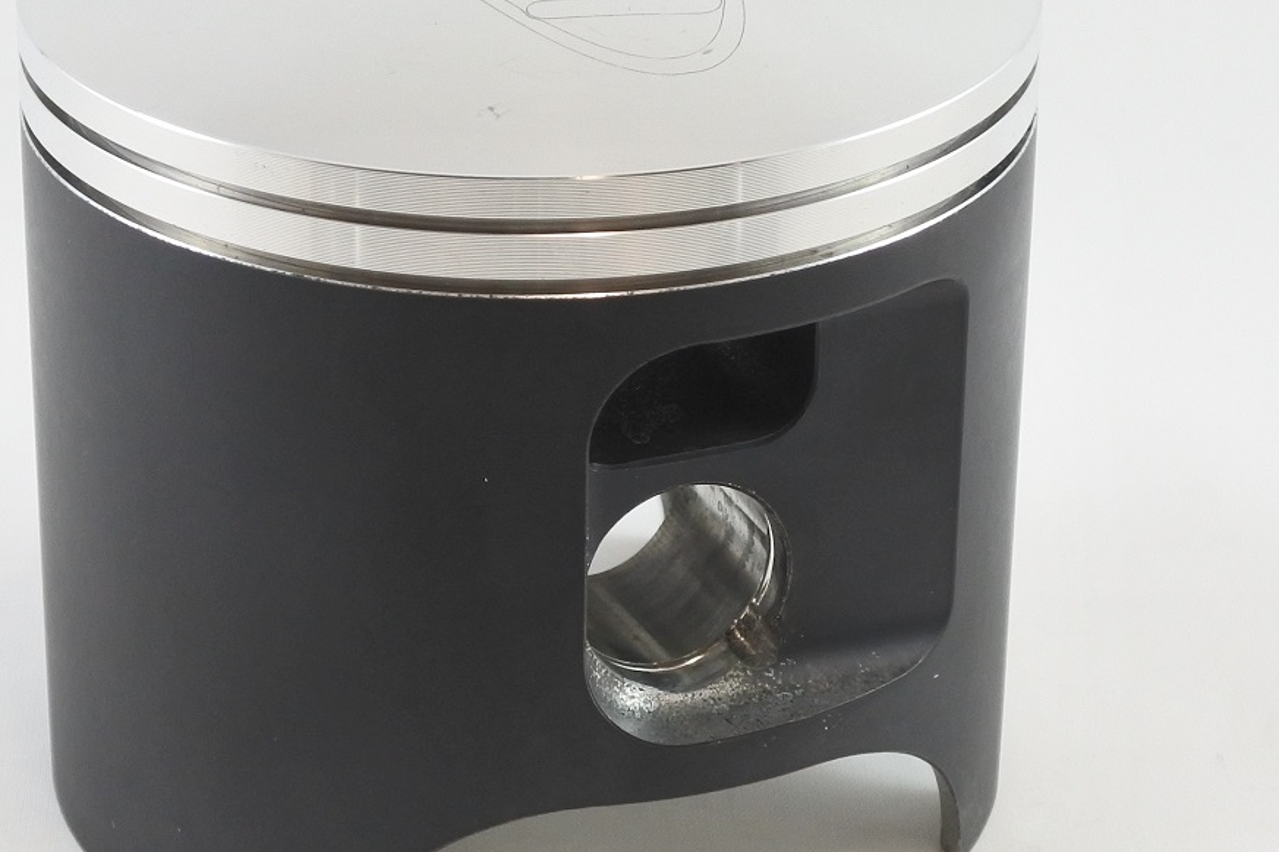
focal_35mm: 93
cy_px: 356
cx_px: 534
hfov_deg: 21.9
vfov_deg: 14.7
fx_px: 3304
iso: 450
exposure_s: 1/125
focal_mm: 15.7
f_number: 4.2
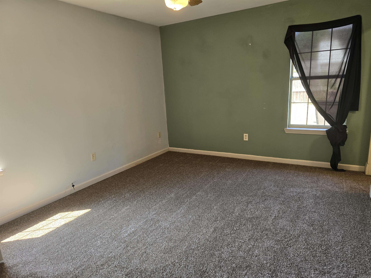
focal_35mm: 23
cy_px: 139
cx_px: 186
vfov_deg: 58.9
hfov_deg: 73.9
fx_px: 247
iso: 125
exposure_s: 1/120
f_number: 1.7
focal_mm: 6.3
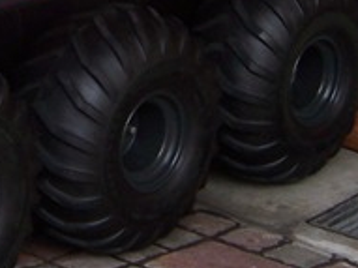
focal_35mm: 160
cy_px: -69
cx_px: -22
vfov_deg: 9.1
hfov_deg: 12.2
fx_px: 1654
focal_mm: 7.3
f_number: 3.3
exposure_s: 1/125
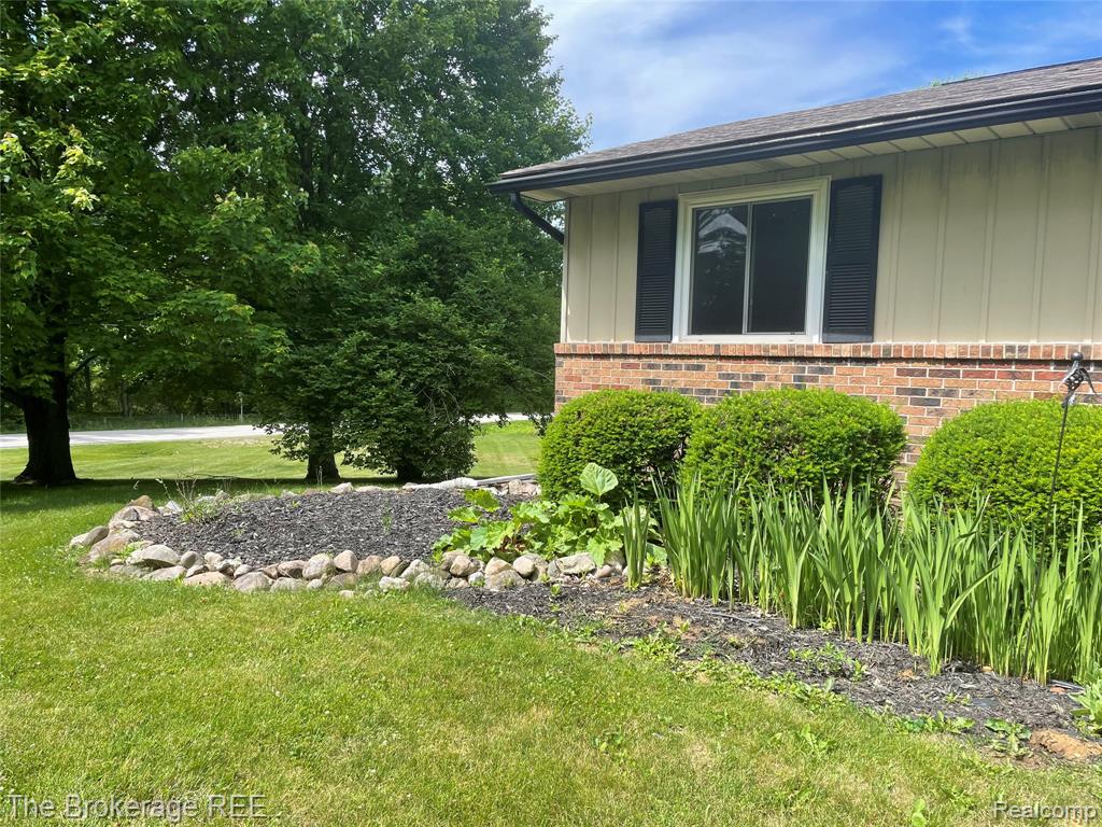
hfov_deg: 67.3
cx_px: 551
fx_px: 828
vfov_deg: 53.1
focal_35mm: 26
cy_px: 414
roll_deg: -0.8
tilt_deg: -4.4
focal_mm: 4.2
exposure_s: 1/1135
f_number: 1.6
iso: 32
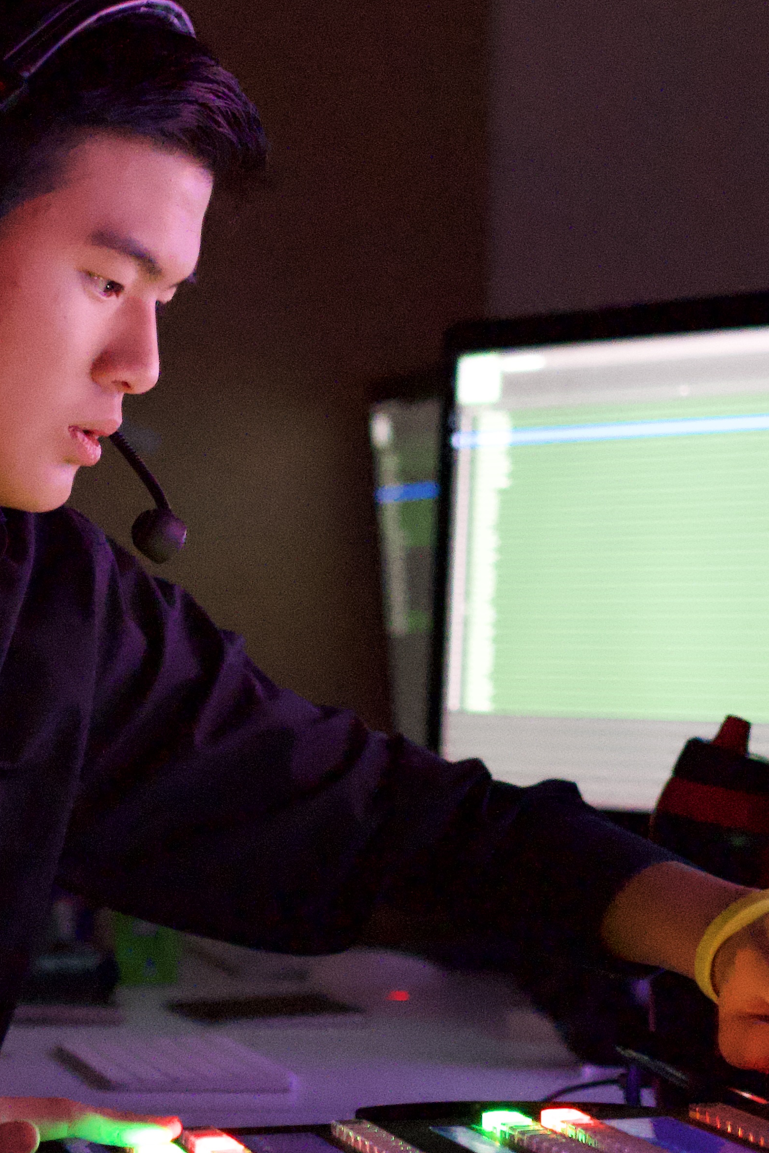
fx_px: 4389
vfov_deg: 15.0
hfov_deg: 10.0
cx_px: 520
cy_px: 462
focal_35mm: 137
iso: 10000
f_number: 2
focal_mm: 35
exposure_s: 1/125
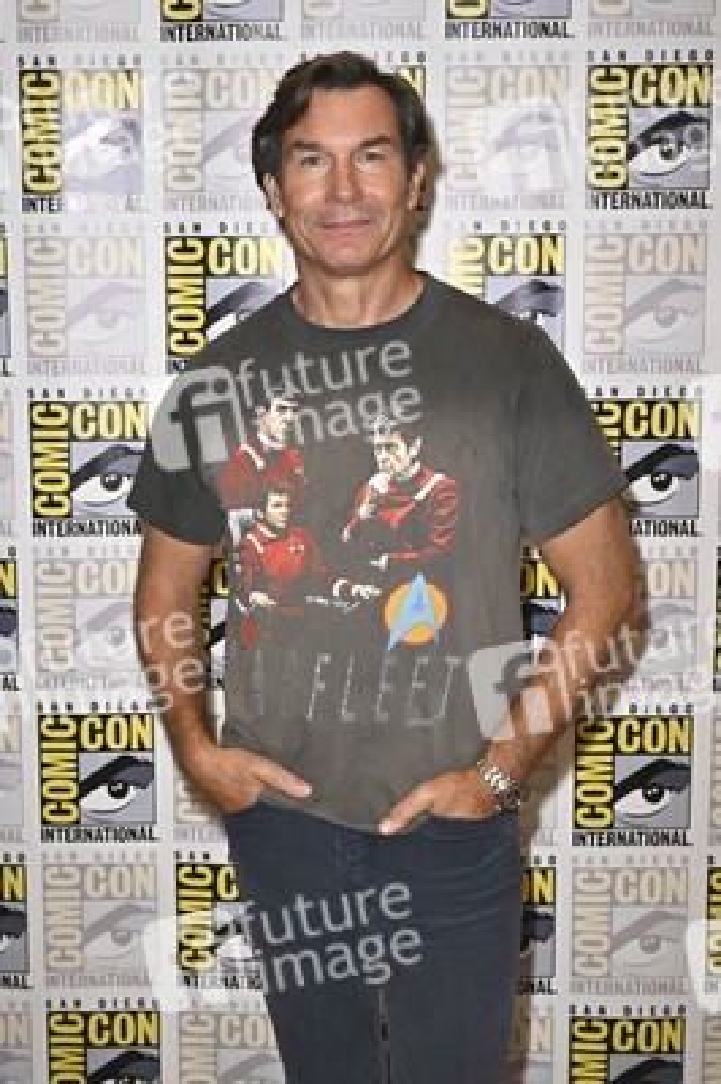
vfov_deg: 36.3
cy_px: 542
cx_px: 360
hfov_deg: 24.6
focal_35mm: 55
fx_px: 1655
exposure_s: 1/250
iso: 2000
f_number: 6.3
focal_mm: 55
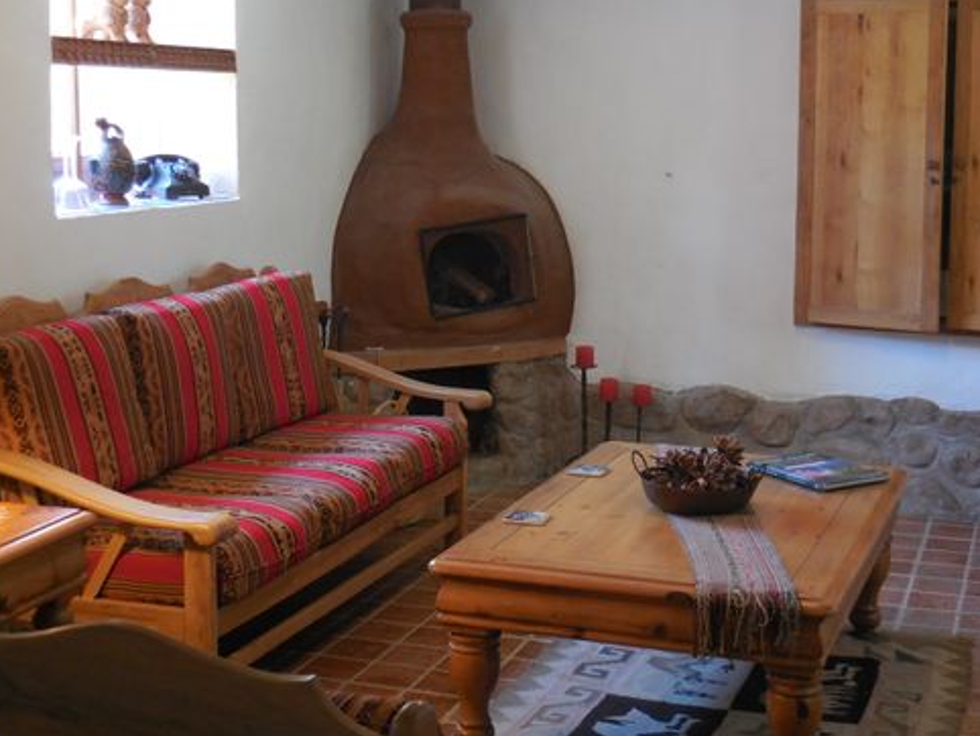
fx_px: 1586
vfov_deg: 26.1
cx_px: 590
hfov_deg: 34.2
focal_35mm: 56
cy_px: 319
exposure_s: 1/20
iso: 400
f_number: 4.2
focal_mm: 8.1
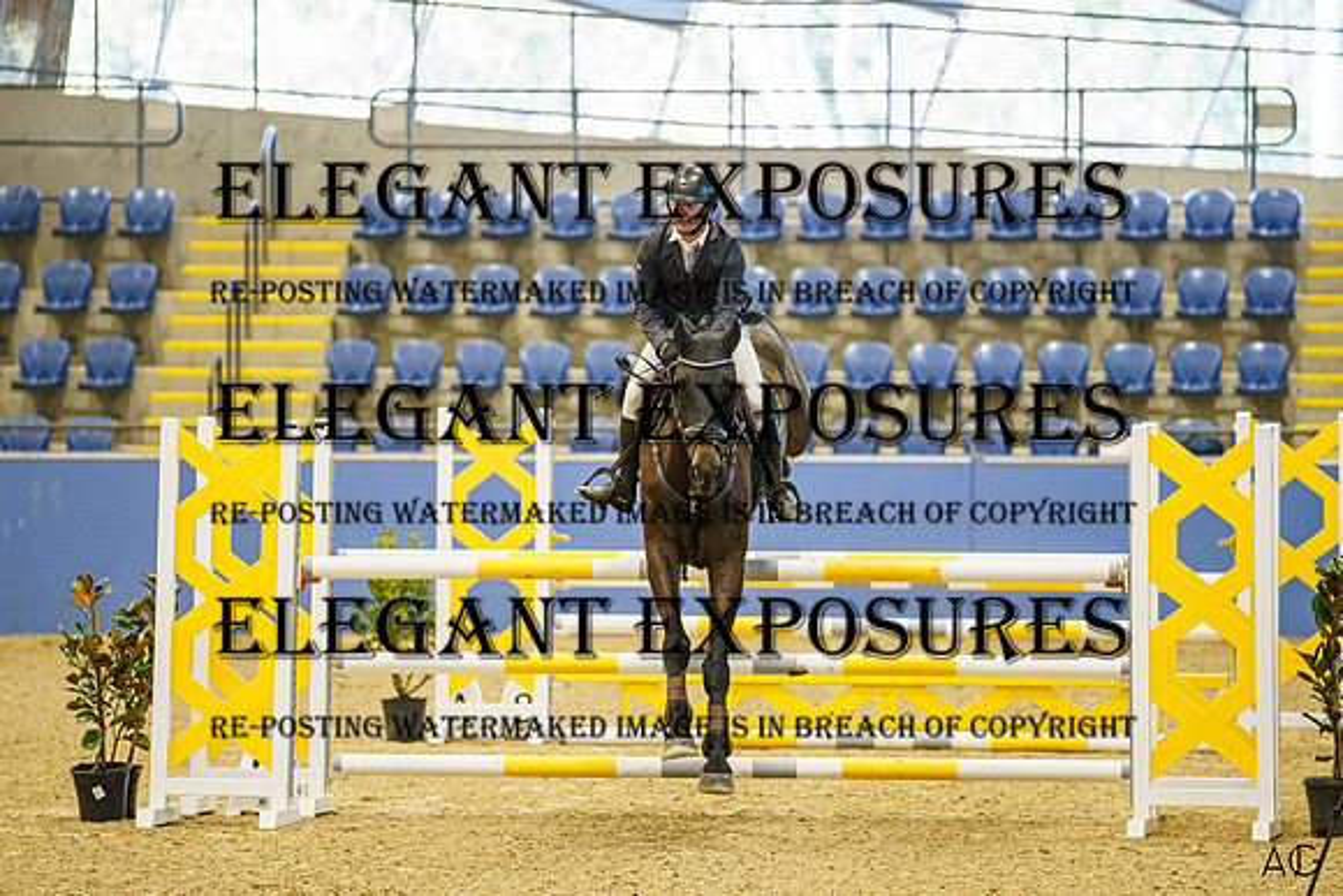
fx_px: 9780
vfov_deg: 5.2
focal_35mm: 262
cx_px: 682
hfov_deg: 7.9
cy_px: 406
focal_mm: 200
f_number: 2.8
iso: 4000
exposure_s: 1/1000
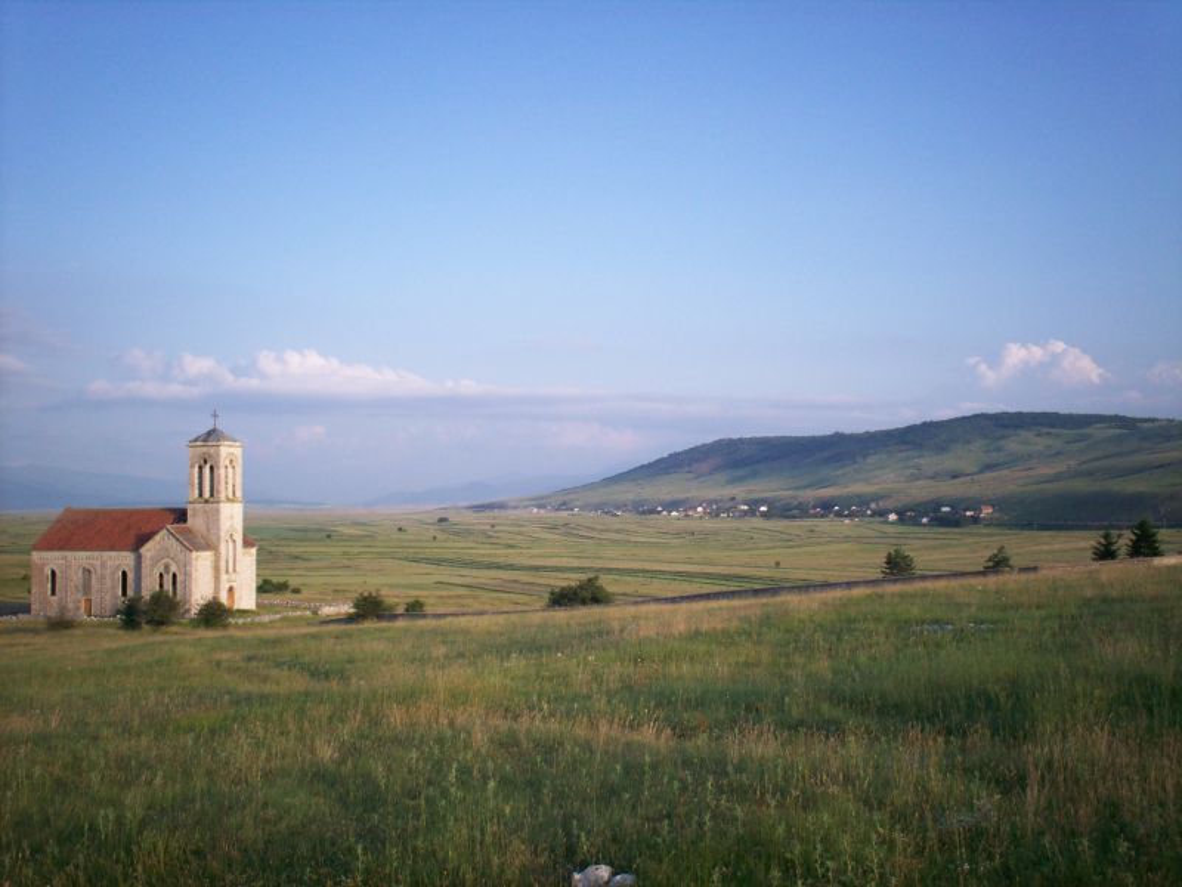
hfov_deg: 51.4
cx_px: 591
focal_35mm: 36
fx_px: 1229
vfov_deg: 39.7
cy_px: 444
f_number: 4.5
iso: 100
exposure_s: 1/293
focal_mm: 6
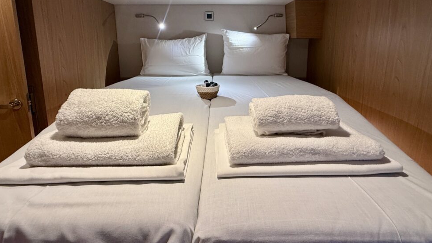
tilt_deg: -10.9
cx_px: 208
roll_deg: -1.0
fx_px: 183
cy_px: 83
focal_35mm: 16
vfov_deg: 65.5
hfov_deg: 99.3
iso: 160
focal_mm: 2.22
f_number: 2.2
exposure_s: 1/63
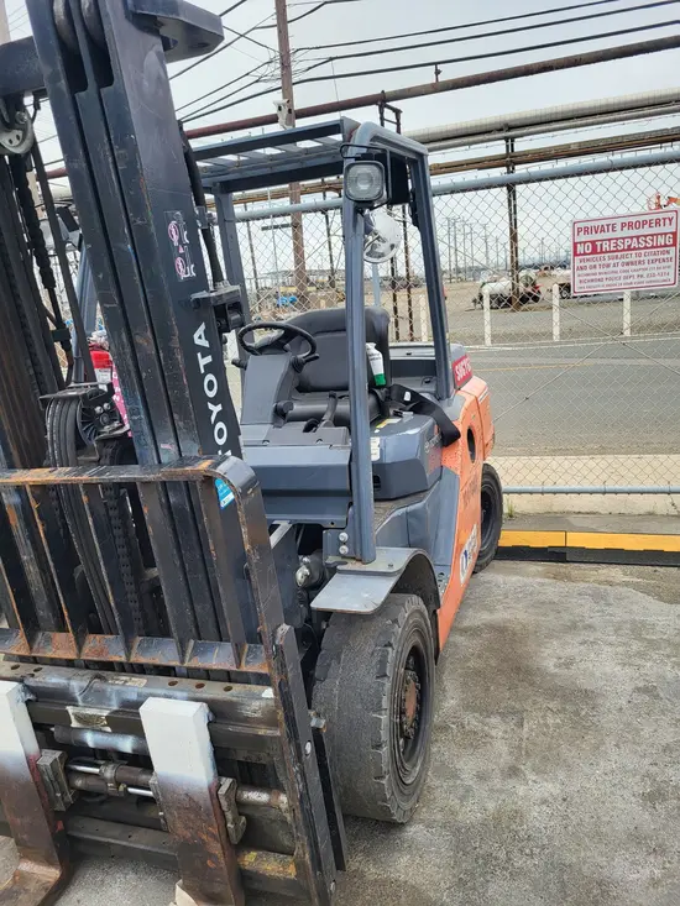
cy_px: 453
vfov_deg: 67.3
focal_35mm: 26
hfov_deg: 53.1
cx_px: 340
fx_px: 681
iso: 40
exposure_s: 1/268
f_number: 1.8
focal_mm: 5.4
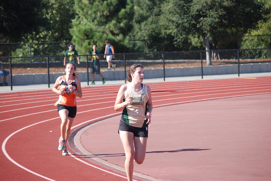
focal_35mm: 180
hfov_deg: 11.4
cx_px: 136
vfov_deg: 7.7
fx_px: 1357
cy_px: 90
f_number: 7.1
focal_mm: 120
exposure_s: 1/640
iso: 400
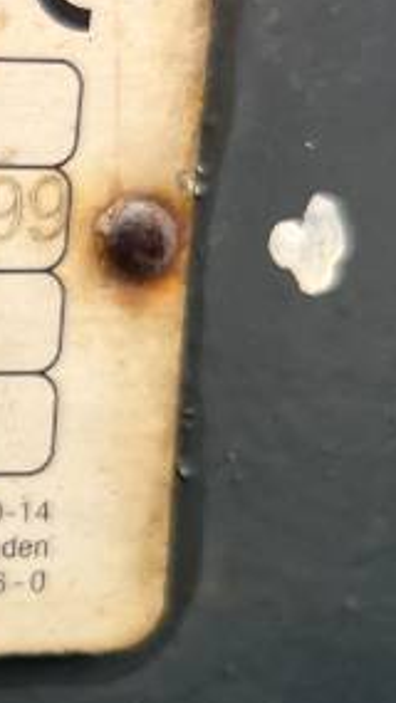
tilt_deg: -6.1
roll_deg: -1.0
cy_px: 344
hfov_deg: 10.6
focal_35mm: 102
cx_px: -470
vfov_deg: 20.9
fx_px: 1902
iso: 32
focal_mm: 5.7
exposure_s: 1/121
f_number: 1.5
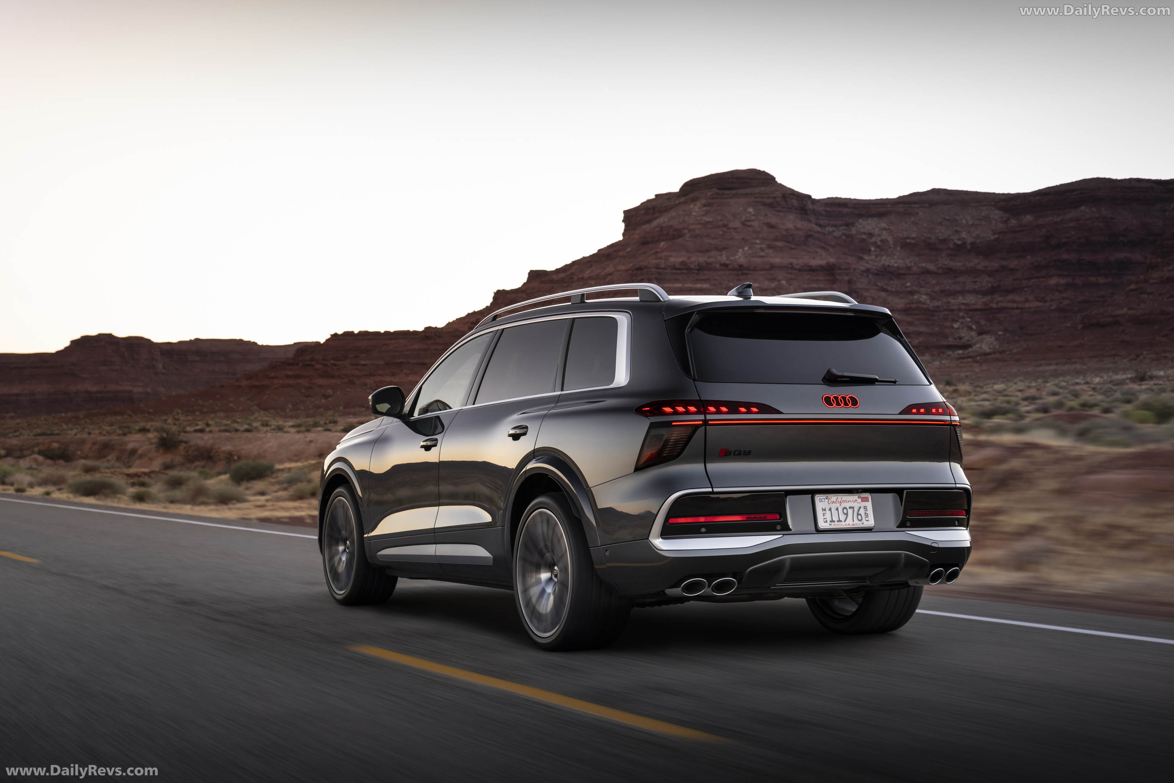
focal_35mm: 52
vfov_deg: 26.0
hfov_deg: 38.2
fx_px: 1696
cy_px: 392
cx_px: 587
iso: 400
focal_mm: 52
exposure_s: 1/25
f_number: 4.5
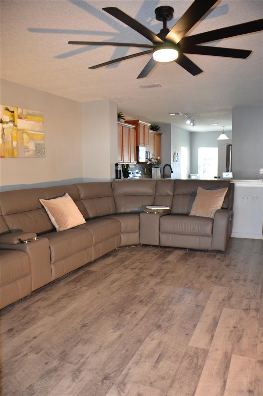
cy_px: 198
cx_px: 132
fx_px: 297
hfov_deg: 47.7
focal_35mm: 27
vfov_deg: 67.5
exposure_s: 1/60
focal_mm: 18
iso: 720
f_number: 3.5
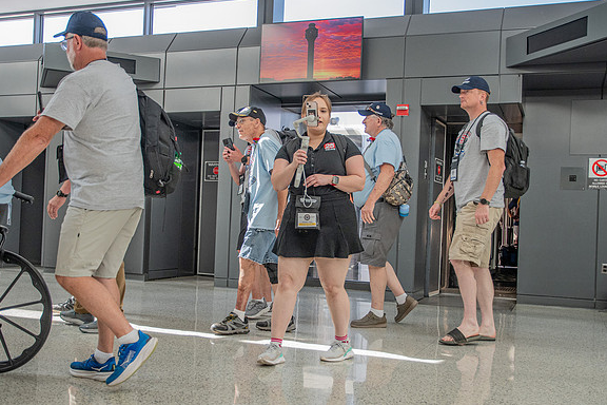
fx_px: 674
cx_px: 300
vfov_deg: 33.4
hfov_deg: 48.5
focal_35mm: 40
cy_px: 212
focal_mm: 22
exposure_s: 1/640
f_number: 3.2
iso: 800
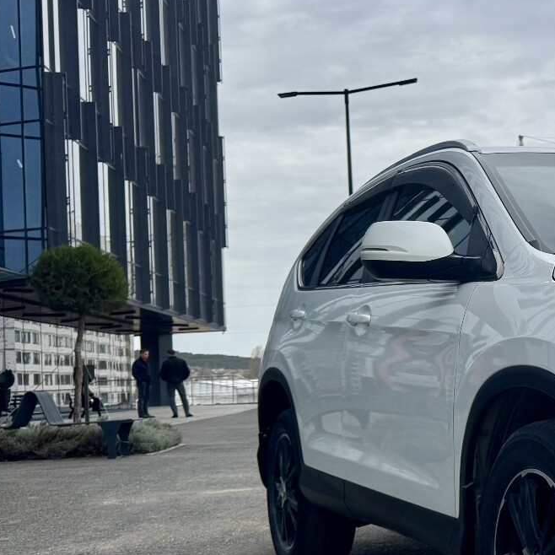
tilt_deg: +1.8
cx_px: 726
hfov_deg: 25.4
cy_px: 344
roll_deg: +2.1
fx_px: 1052
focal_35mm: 58
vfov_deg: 29.4
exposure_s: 1/5348
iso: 80
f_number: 1.78
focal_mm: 6.76
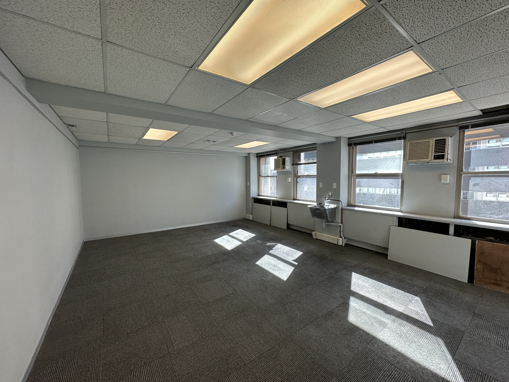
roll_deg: +1.4
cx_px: 254
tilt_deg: -3.2
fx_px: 206
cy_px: 191
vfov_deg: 85.7
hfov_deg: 102.1
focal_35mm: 14
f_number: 2.2
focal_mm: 2.22
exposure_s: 1/100
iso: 100
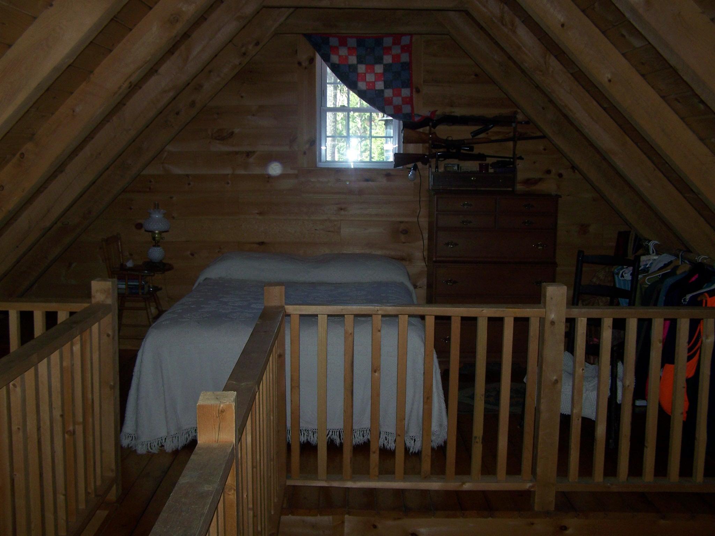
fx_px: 785
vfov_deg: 37.7
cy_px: 268
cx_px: 358
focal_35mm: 38
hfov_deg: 49.0
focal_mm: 6.3
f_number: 2.8
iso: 80
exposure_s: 1/60
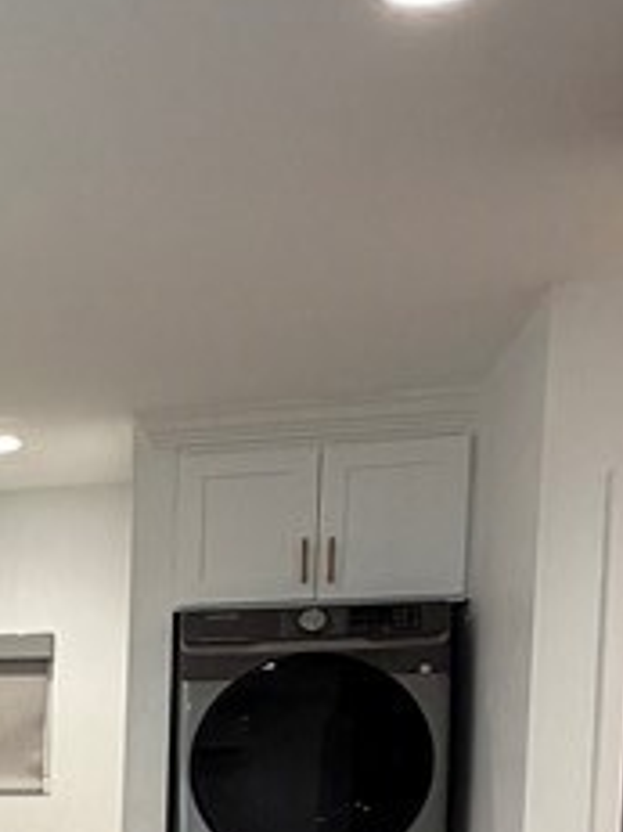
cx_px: -357
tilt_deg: -4.2
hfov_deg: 19.9
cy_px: 944
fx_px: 1489
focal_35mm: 62
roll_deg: +0.5
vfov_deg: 28.1
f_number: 2.2
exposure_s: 1/121
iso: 200
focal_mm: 2.22
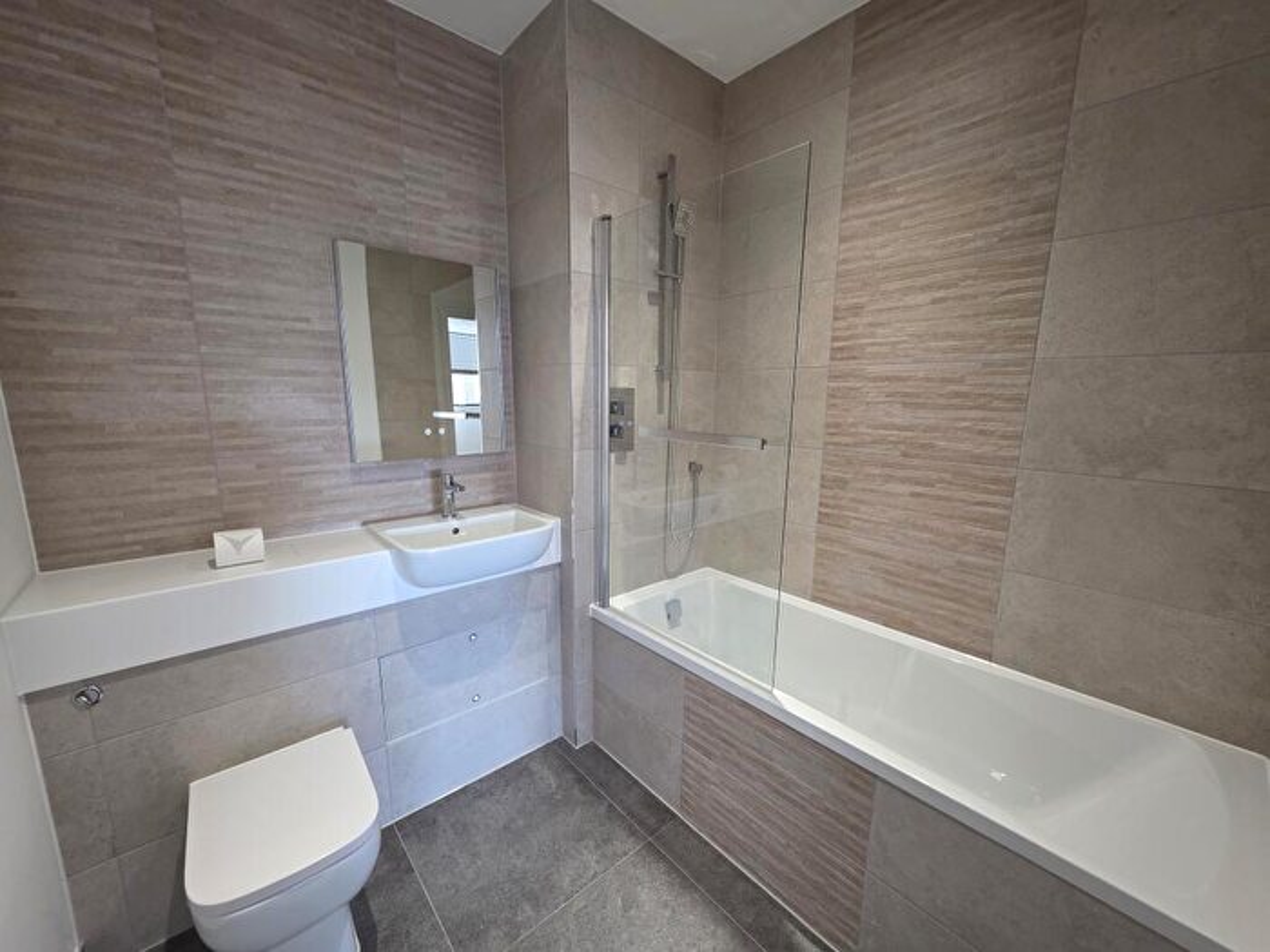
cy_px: 476
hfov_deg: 106.2
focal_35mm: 13
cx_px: 635
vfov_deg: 89.9
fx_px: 477
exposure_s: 1/50
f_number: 1.9
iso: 200
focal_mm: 2.2
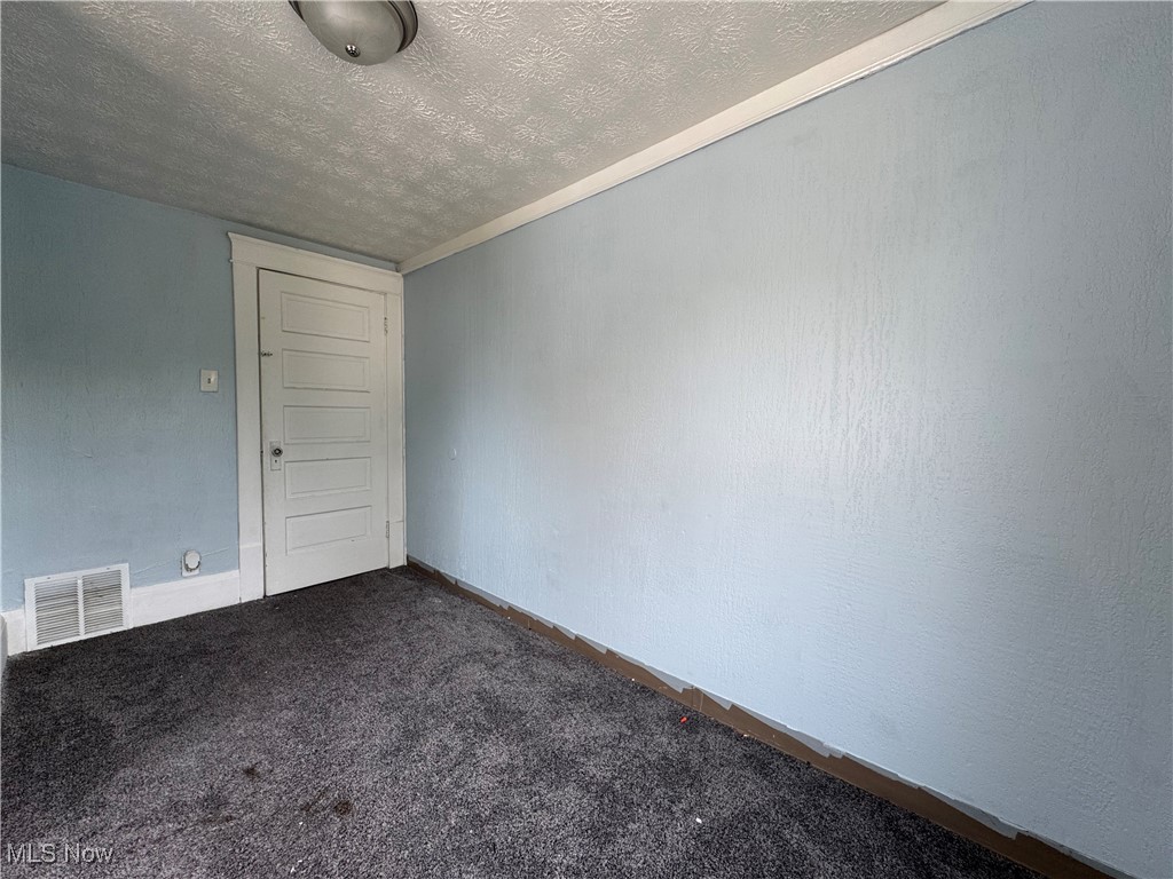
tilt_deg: -3.3
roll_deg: -0.9
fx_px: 474
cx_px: 586
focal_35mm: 14
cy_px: 440
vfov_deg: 85.7
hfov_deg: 102.1
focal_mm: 2.22
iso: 50
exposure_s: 1/99
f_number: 2.2
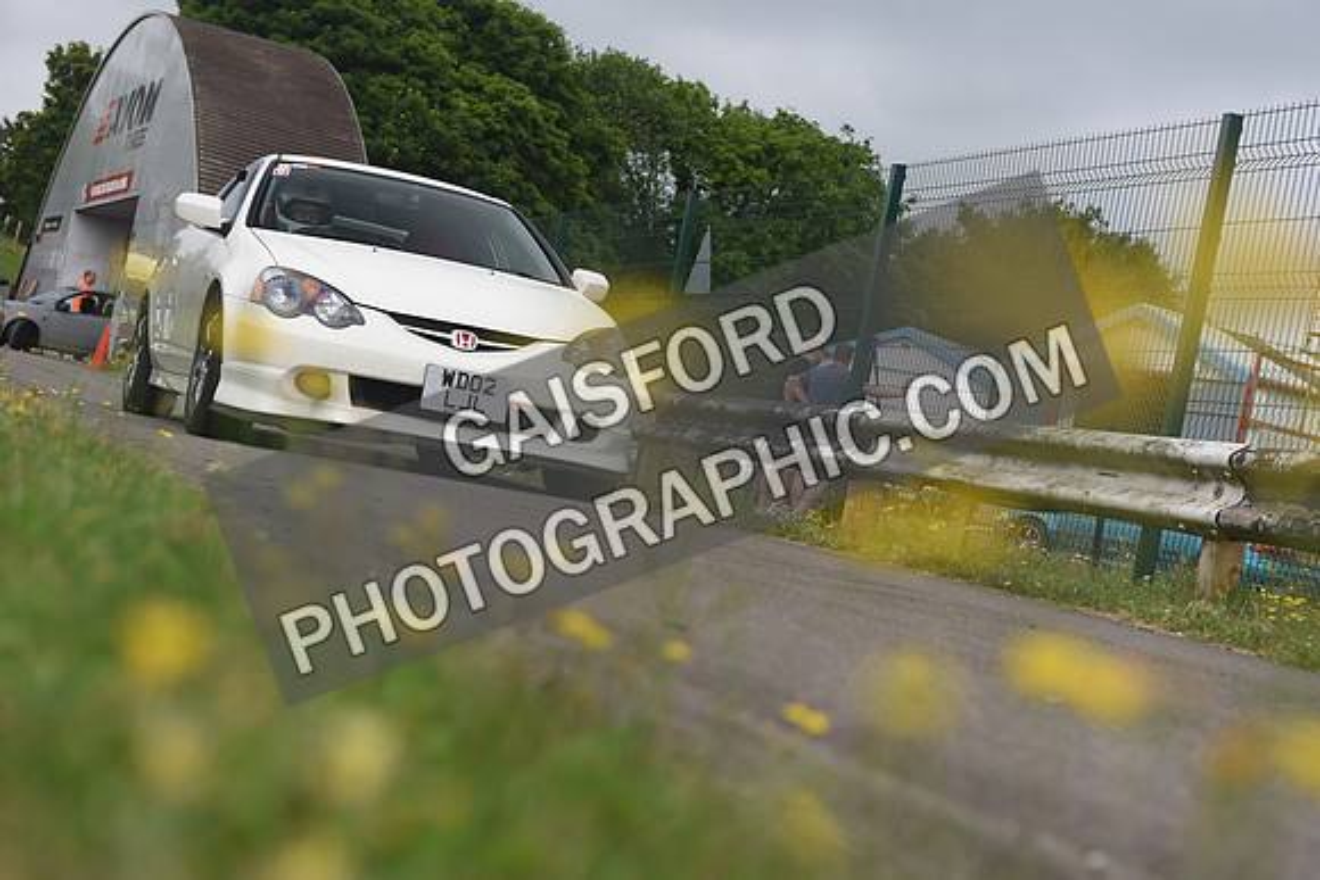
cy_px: 440
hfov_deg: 30.5
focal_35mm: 66
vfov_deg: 20.6
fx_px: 2420
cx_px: 660
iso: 640
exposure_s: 1/1000
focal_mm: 66
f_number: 5.6
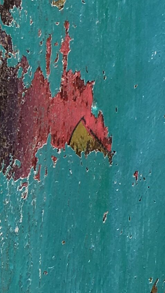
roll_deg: -2.9
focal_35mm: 151
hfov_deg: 7.8
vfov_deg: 14.2
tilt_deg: -15.8
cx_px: -120
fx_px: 1174
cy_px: 161
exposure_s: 1/216
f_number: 2.2
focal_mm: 4.15
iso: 25
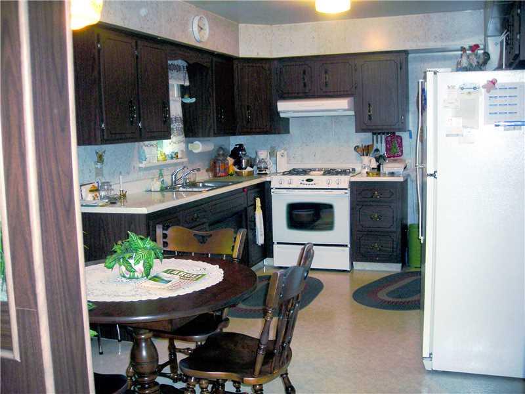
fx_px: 576
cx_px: 262
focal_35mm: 38
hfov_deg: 49.0
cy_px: 197
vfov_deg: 37.7
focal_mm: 6.3
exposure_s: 1/60.1
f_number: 3.2
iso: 68
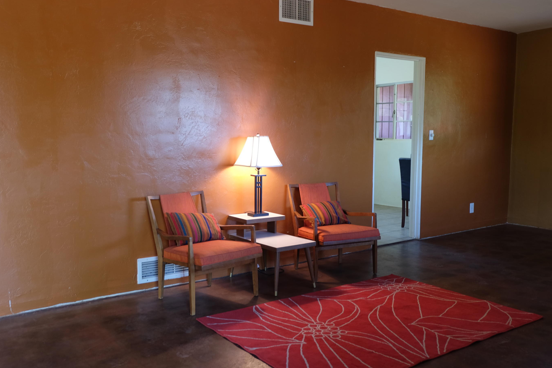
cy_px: 196
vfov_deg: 41.1
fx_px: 491
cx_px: 263
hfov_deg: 58.7
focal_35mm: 32
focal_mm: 19.2
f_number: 3.8
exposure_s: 1/10
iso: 200
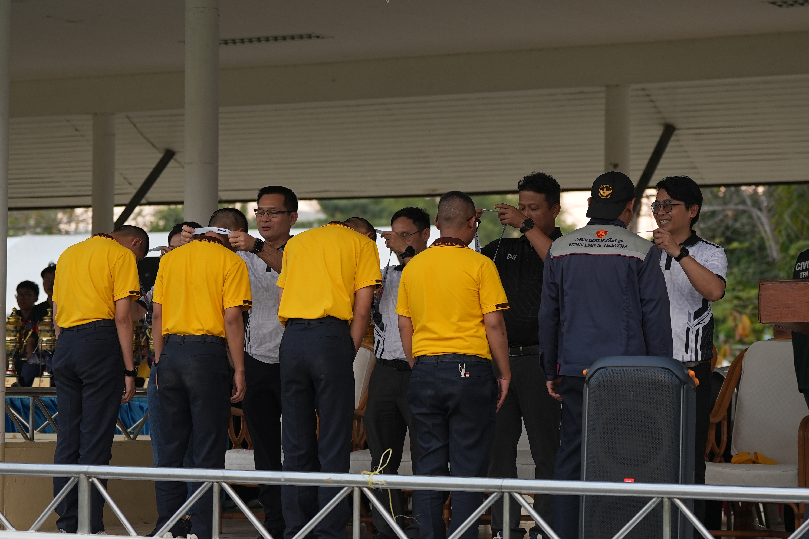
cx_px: 404
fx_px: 2427
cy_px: 270
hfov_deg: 18.9
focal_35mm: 108
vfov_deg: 12.7
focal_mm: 72
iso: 250
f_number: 2.8
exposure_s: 1/500
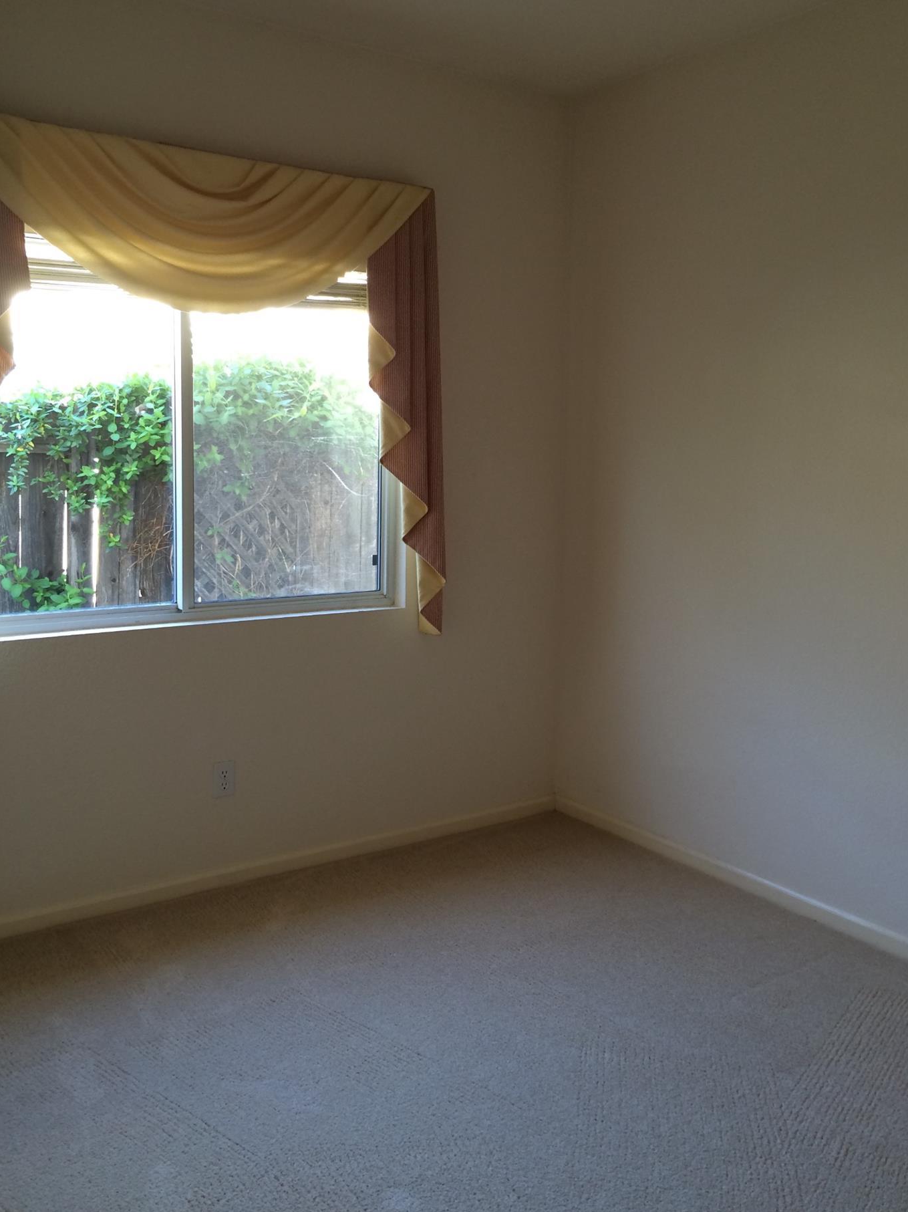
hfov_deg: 44.1
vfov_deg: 56.7
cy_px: 551
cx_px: 489
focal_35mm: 32
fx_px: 1120
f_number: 2.2
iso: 50
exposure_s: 1/30
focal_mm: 4.15
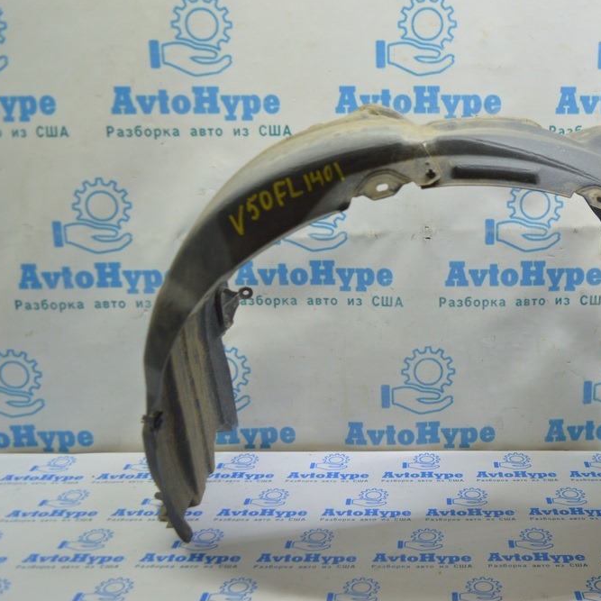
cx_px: 440
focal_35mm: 43
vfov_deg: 39.2
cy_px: 302
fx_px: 845
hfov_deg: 38.3
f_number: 3.8
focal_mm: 22
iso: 400
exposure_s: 1/50
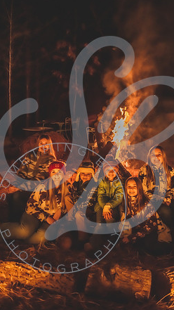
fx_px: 386
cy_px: 155
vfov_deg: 43.7
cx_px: 93
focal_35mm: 47
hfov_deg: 25.4
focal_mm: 44
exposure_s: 1/160
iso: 4000
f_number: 2.8
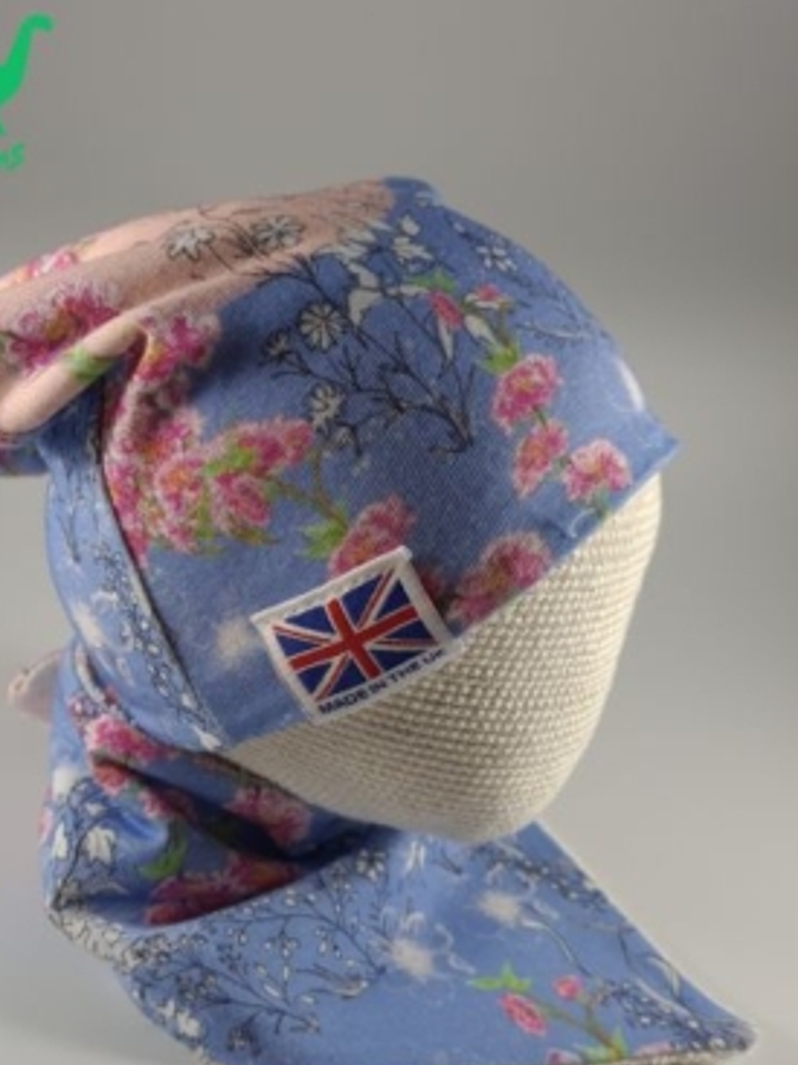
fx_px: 1046
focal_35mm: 34
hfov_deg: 41.5
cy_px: 685
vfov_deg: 53.2
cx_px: 313
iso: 80
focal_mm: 5.4
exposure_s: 1/50
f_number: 1.8
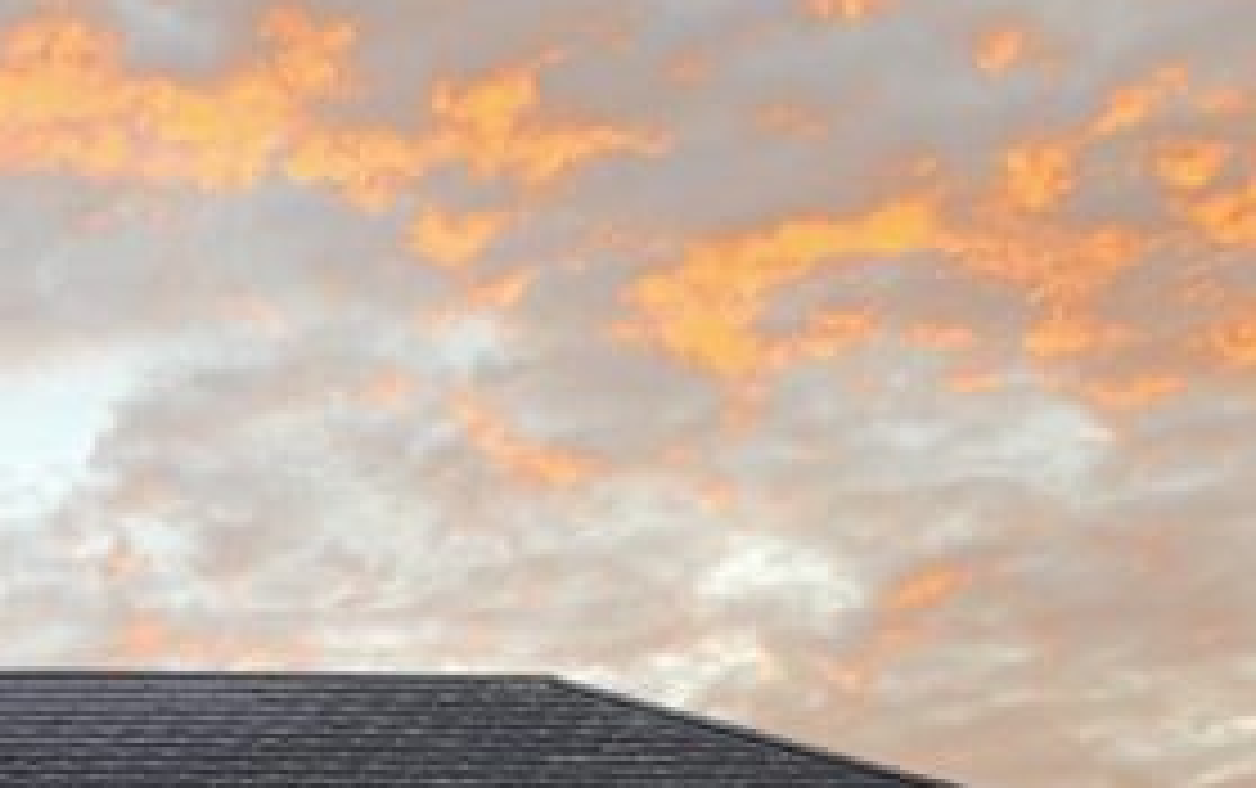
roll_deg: +0.3
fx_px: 3461
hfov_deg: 18.8
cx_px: -468
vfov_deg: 12.5
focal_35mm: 101
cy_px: 1112
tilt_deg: +12.2
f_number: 1.8
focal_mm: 4.25
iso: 32
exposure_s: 1/122
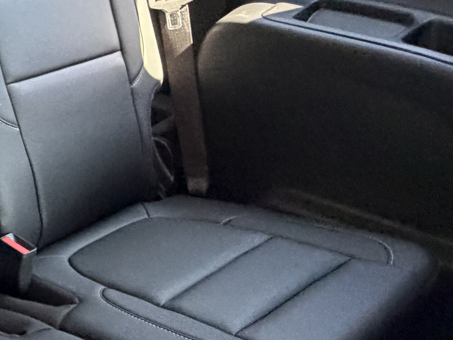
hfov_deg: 29.8
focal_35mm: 53
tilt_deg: -26.5
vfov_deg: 27.5
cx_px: -117
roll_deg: +1.2
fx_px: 694
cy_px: 178
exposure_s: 1/60
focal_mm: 2.22
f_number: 2.2
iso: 640
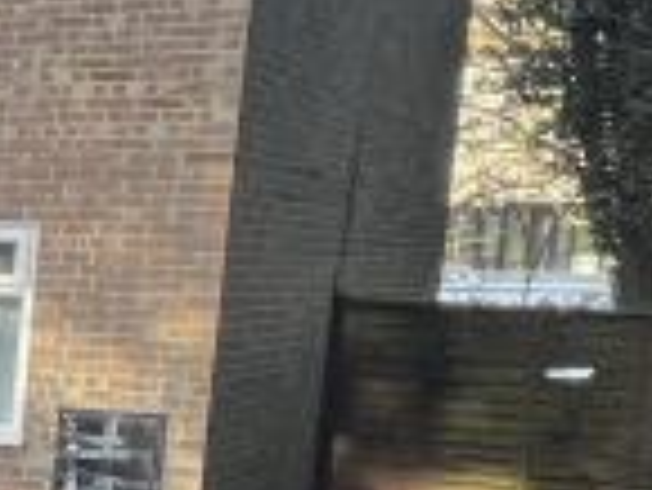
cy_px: 409
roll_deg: -1.2
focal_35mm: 92
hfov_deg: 11.6
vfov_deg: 15.9
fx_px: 1734
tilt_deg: -5.7
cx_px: -1282
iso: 32
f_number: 1.8
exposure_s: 1/109
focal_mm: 1.57
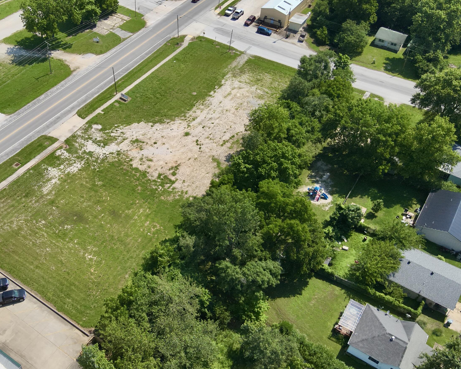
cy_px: 167
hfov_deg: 54.6
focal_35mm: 32
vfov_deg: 45.7
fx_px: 437
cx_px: 155
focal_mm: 4.4
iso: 100
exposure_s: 1/1500
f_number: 2.8
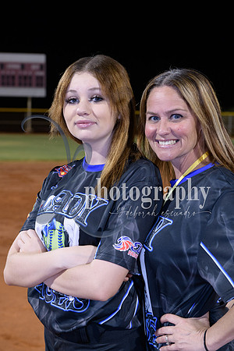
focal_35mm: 70
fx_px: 682
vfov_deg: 28.8
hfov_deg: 19.5
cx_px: 117
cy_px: 176
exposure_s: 1/80
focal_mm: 70
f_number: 5
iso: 2000
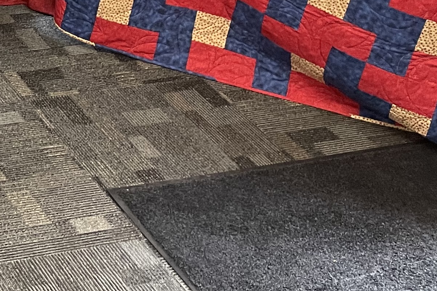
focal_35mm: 91
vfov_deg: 13.4
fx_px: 1105
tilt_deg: -18.1
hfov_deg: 19.2
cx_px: -240
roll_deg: -1.7
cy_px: -240
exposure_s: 1/60
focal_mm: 4.2
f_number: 1.6
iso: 125
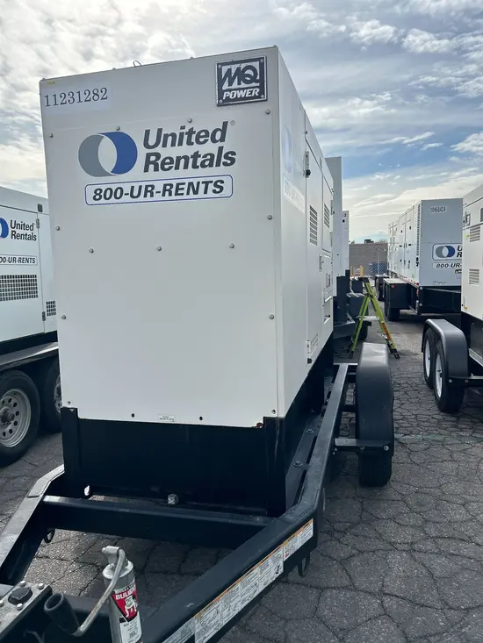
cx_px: 242
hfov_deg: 53.1
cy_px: 322
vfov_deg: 67.3
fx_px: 484
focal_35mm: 26
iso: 50
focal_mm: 5.7
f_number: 1.5
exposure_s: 1/4630
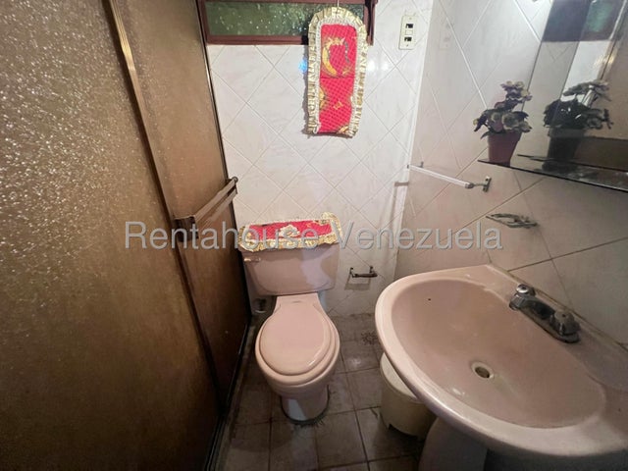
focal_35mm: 13
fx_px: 236
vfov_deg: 89.9
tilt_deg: -24.1
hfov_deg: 106.2
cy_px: 236
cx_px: 314
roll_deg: +1.3
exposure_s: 1/30
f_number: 1.8
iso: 1250
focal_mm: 1.57
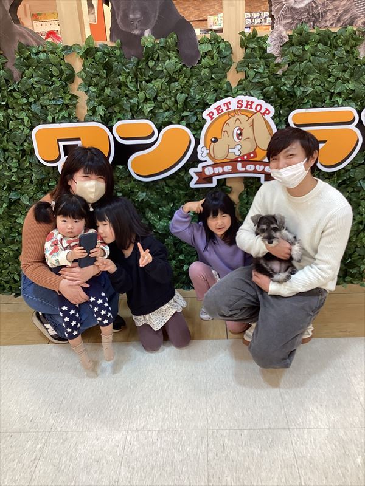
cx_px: 182
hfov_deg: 45.4
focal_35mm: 31
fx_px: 436
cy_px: 243
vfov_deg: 58.4
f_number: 2.4
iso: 64
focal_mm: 3.3
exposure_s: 1/50
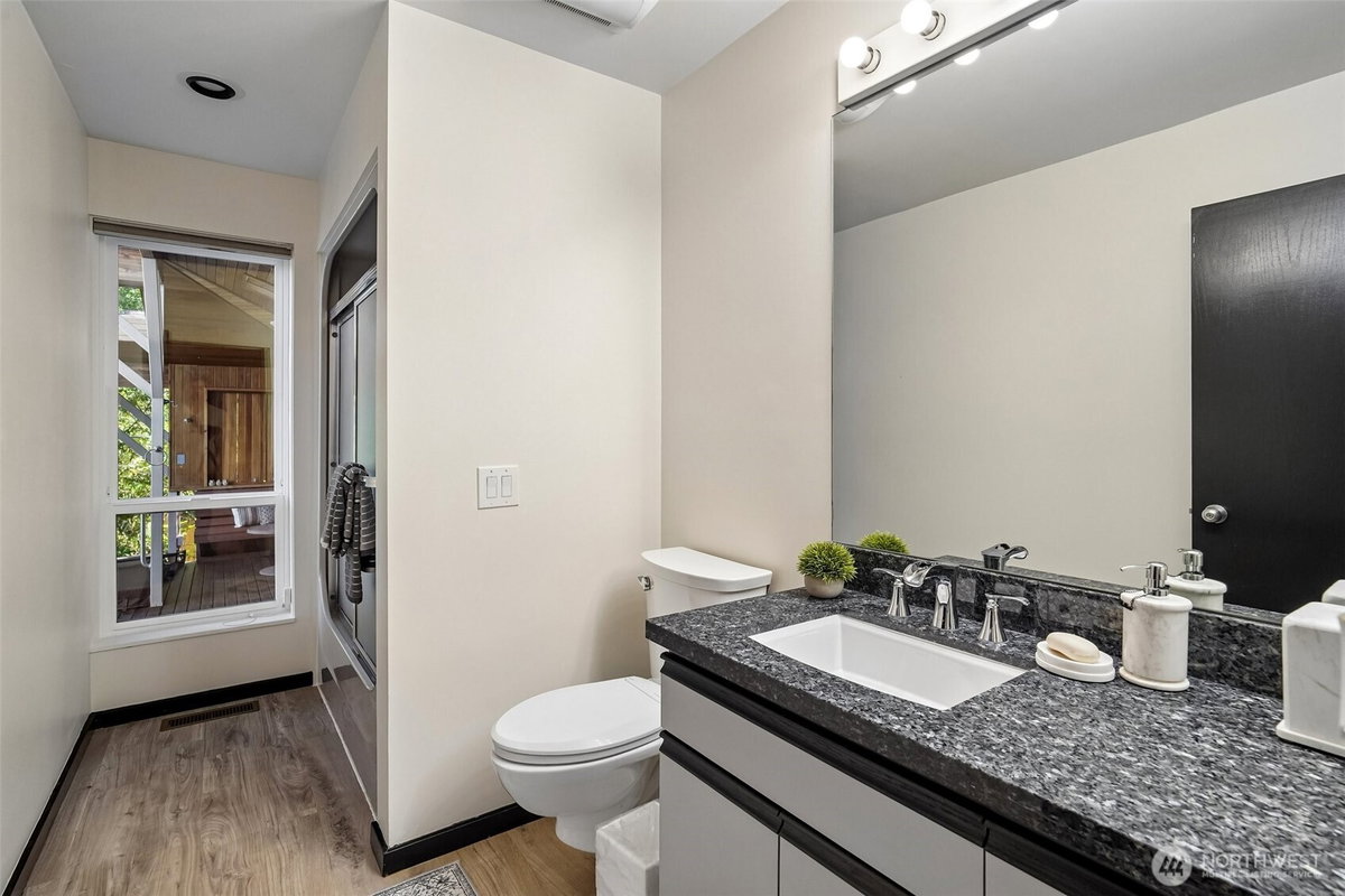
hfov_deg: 96.7
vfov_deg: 73.7
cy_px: 448
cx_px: 672
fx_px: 598
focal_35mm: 16
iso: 1600
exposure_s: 1/50
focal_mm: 16
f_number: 8
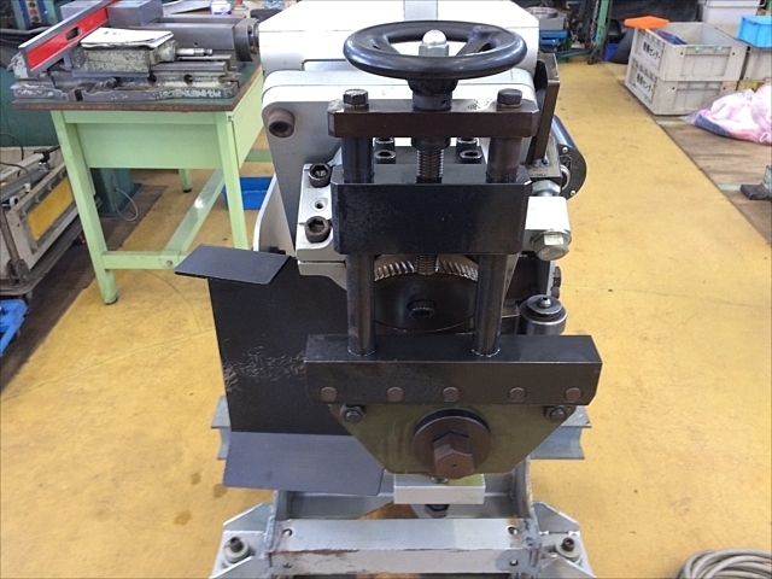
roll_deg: +1.2
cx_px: 386
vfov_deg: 48.2
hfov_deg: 61.7
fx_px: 647
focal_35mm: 29
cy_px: 290
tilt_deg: -31.2
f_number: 2.2
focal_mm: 4.15
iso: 125
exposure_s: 1/30
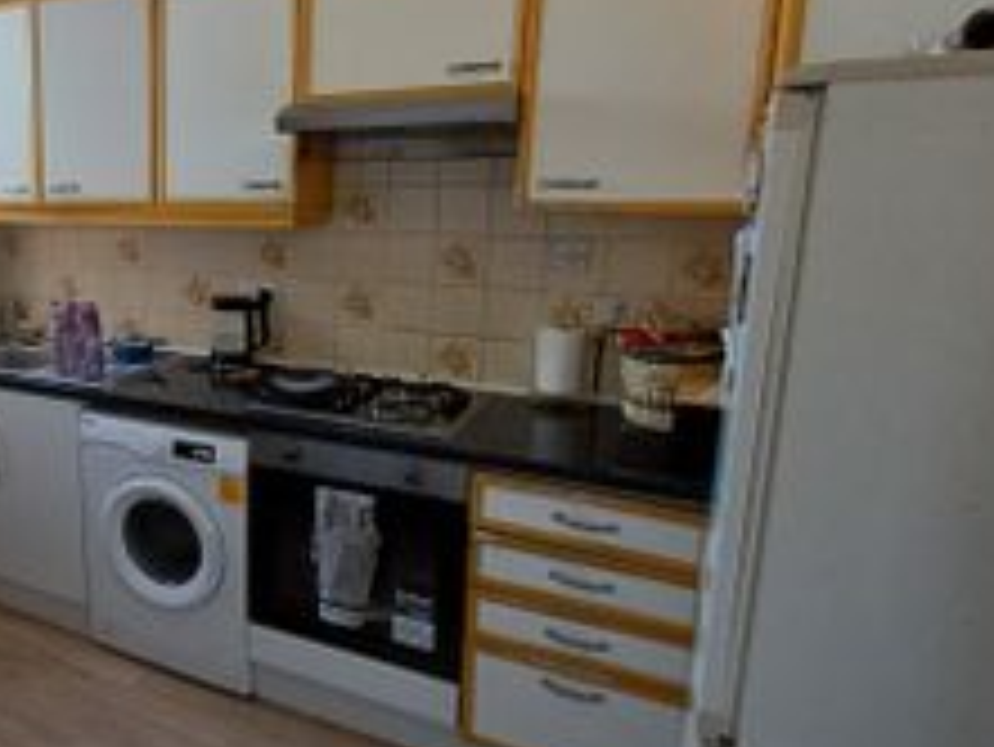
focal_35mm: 29
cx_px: 153
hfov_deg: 55.7
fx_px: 833
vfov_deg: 48.2
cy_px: 328
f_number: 2.2
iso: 160
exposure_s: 1/33.3
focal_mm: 1.64
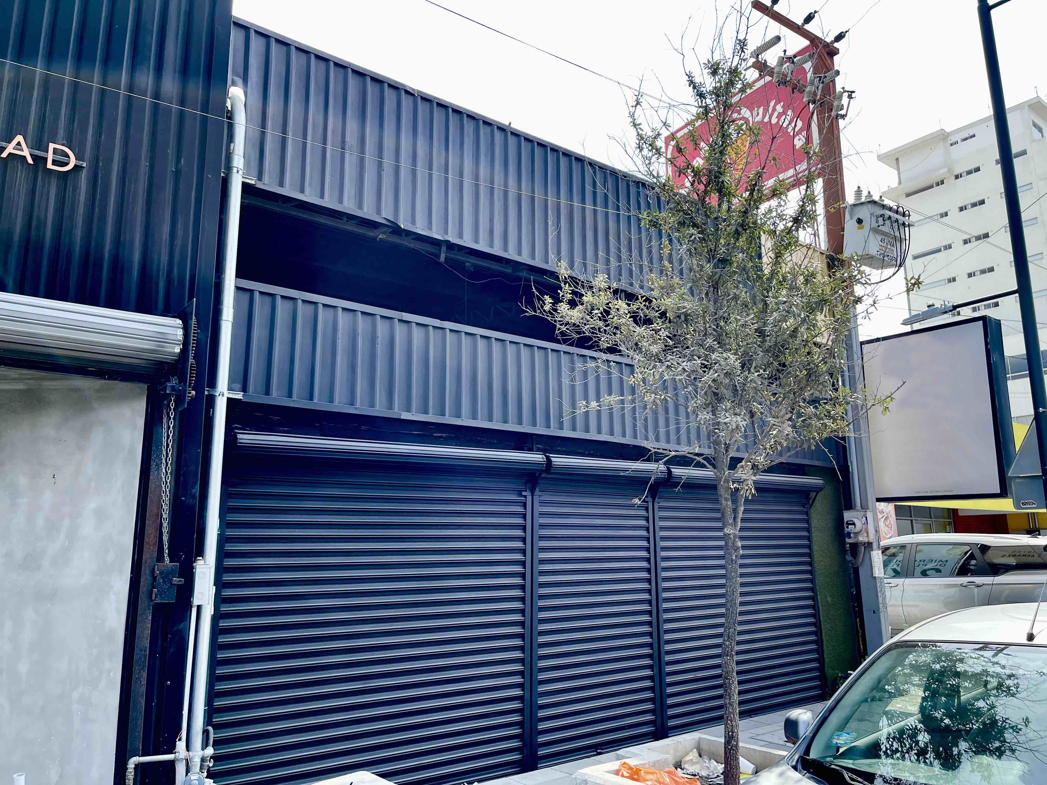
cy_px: 392
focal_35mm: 26
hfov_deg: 67.3
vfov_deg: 53.1
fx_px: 786
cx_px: 524
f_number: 1.6
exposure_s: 1/796
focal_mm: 5.1
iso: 32
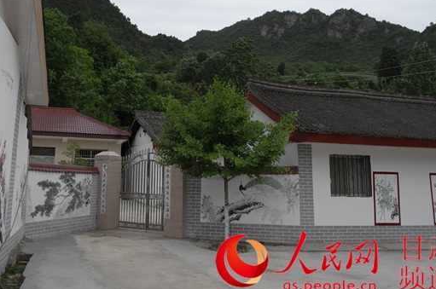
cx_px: 160
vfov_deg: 35.5
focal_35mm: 37
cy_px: 96
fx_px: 447
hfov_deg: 51.4
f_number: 9
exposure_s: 1/320
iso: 100
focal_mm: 18
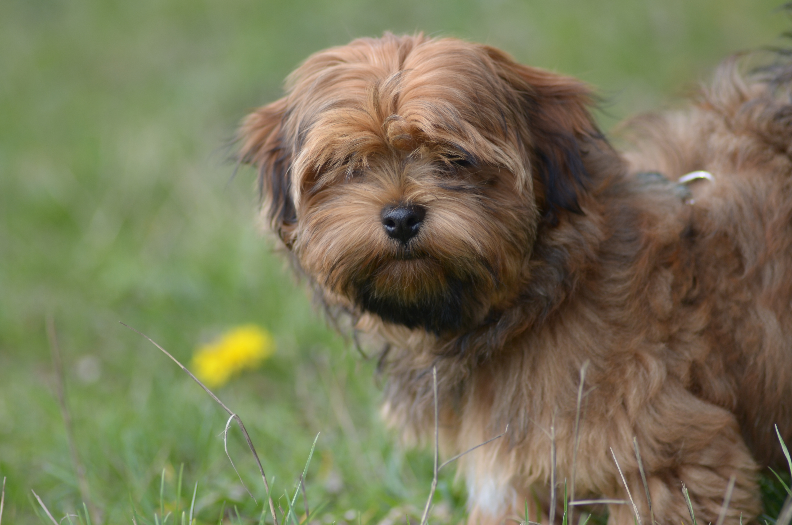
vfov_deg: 5.1
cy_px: 262
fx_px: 5928
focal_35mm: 270
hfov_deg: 7.6
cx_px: 396
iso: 250
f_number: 3.2
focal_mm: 180
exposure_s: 1/1000
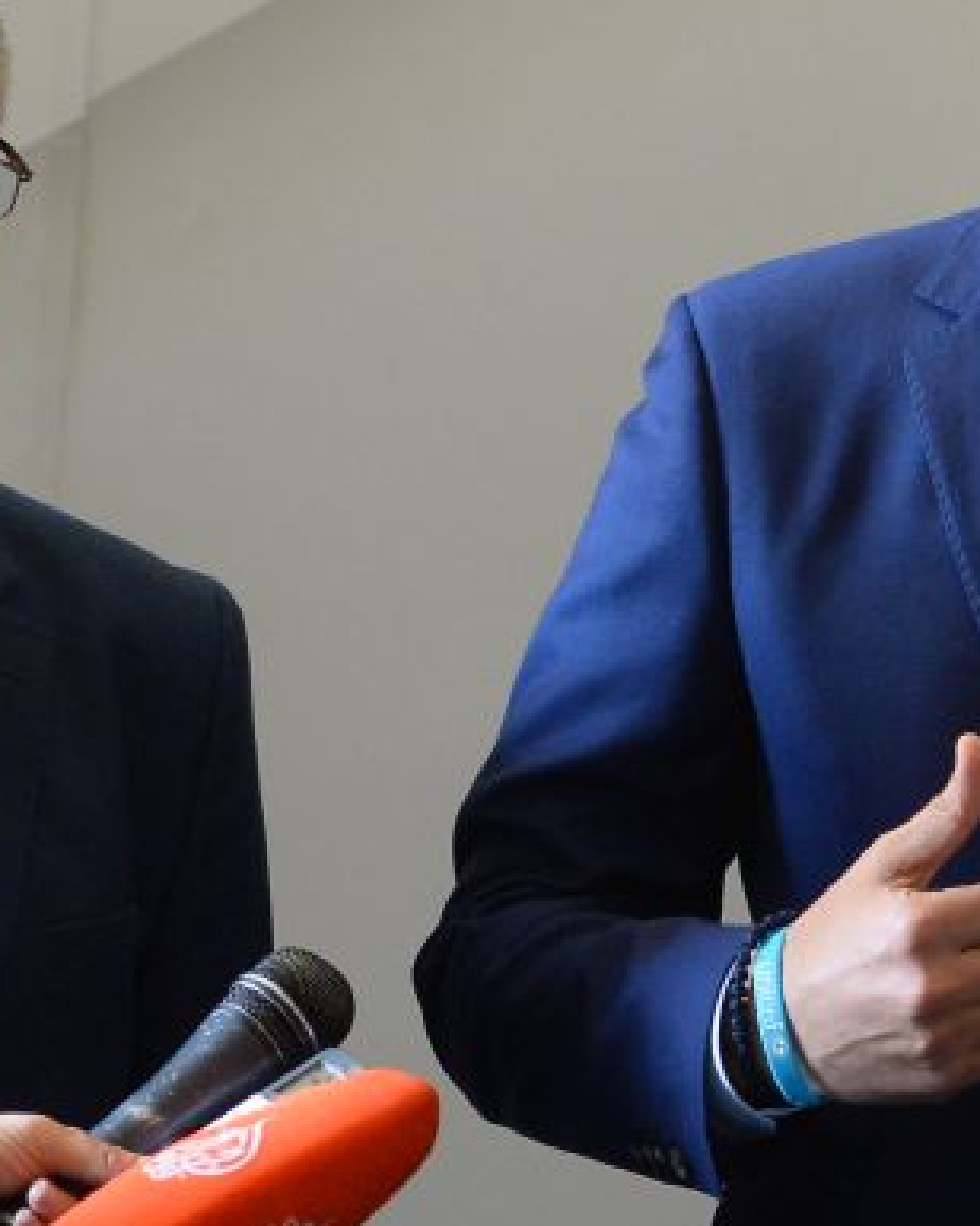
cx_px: 681
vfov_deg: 12.3
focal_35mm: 156
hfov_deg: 9.9
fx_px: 5656
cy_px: 416
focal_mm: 80
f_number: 3.5
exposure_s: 1/320
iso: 2500
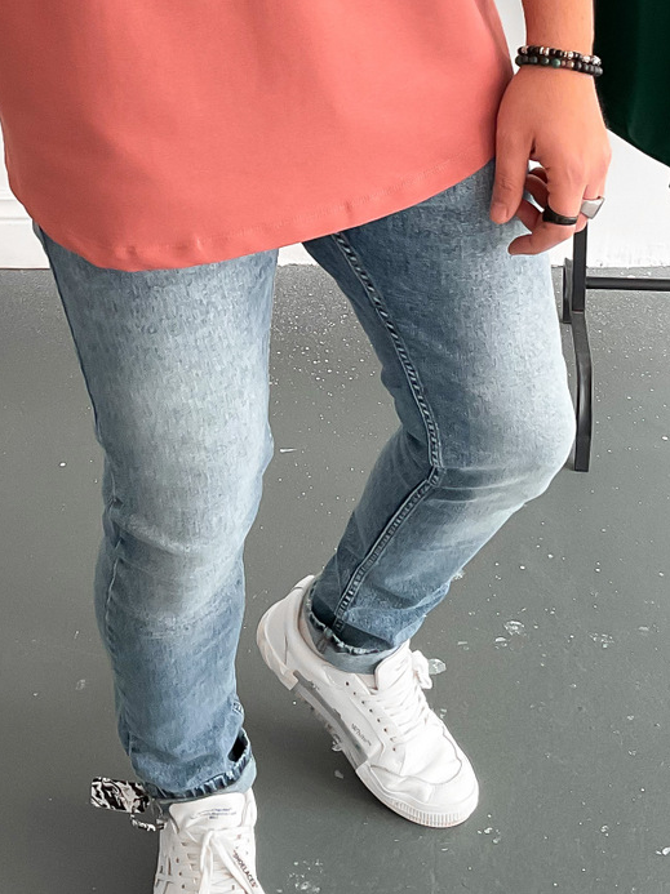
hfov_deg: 21.9
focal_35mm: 67
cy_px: 112
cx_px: 252
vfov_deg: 28.0
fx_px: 1731
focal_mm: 3
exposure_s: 1/120
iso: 64
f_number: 1.8
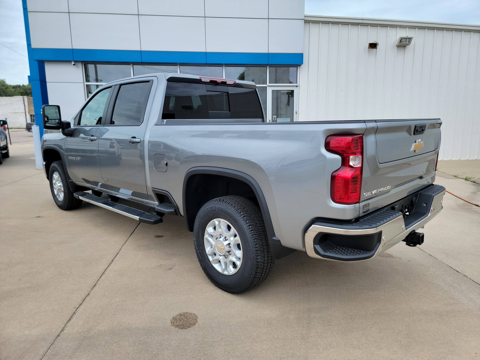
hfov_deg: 71.6
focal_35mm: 24
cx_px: 240
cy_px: 180
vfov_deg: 56.8
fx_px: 333
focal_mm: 6.7
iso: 16
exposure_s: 1/612
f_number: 1.8
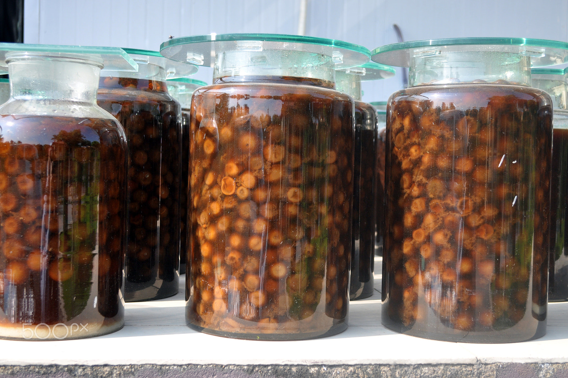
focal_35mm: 51
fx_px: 804
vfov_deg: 26.4
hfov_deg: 38.9
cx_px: 284
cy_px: 189
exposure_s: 1/320
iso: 320
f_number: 5
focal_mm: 34
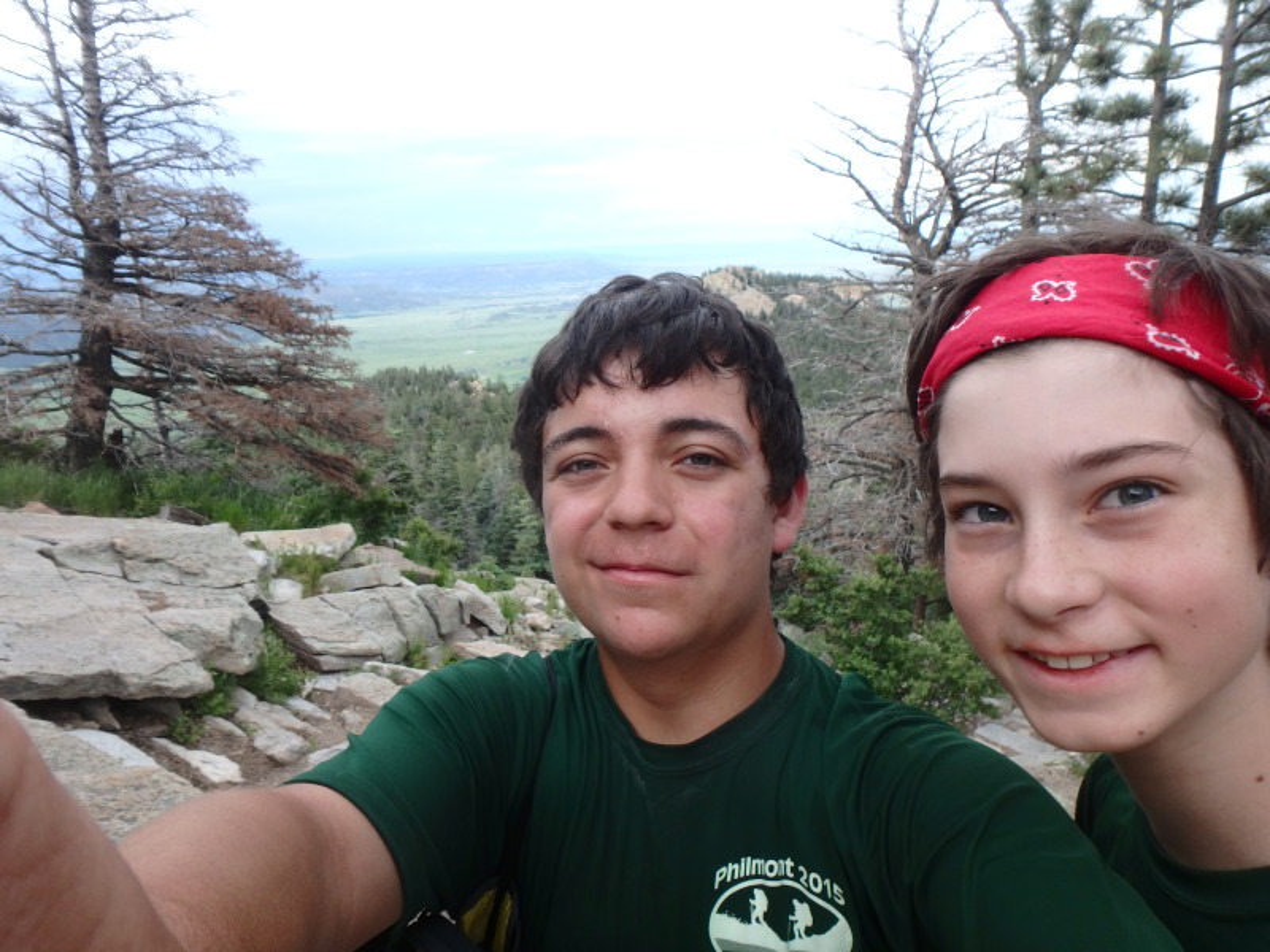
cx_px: 635
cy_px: 476
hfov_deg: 79.0
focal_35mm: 21
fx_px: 770
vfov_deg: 63.4
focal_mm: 3.7
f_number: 3.5
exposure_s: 1/250
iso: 125
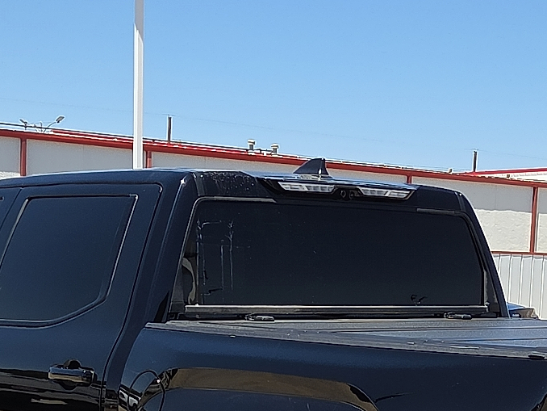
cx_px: 338
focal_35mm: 92
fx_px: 1454
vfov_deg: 15.6
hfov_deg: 21.3
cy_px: 468
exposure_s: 1/5000
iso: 77
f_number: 1.8
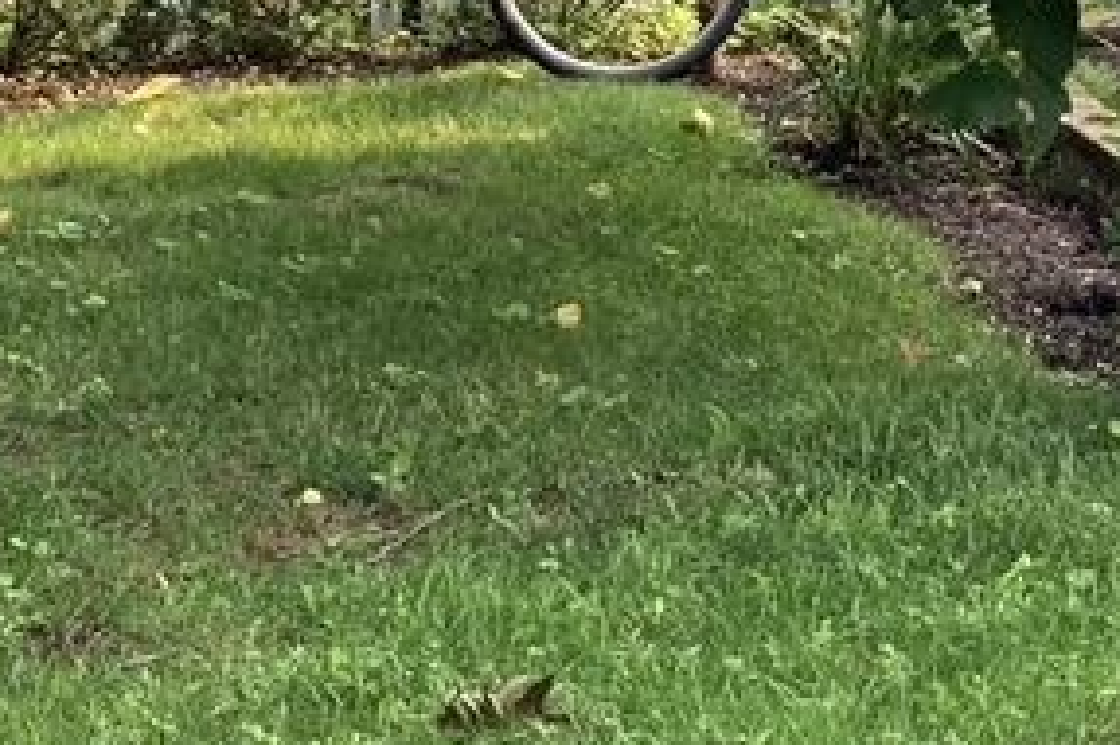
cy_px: -449
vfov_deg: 12.4
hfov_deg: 19.2
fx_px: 3234
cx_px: 1085
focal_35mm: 104
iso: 20
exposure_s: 1/122
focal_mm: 3.99
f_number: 1.8
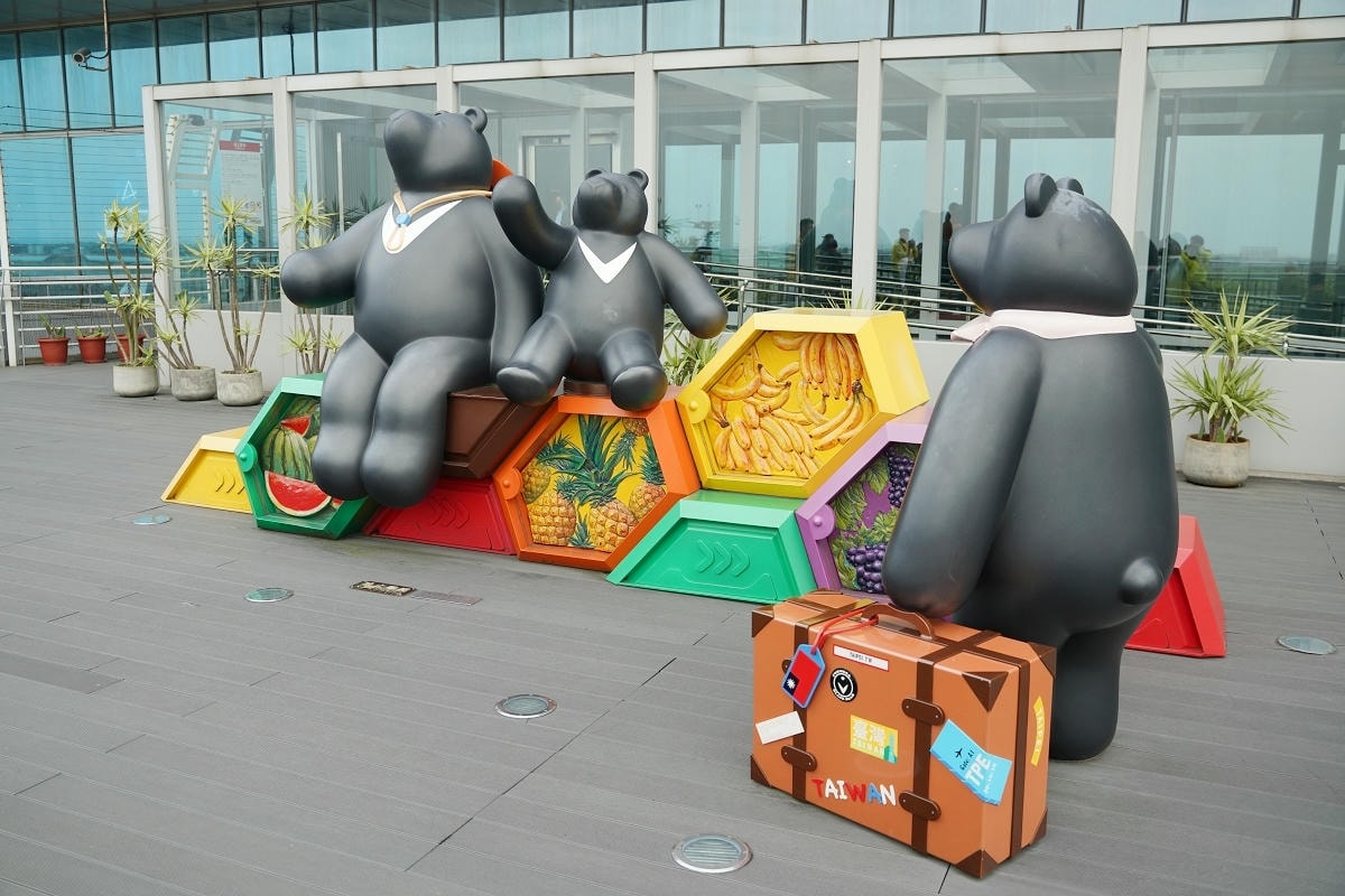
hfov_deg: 60.3
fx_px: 1158
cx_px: 672
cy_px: 448
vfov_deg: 42.3
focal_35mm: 31
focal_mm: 31
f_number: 4
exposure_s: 1/160
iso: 100
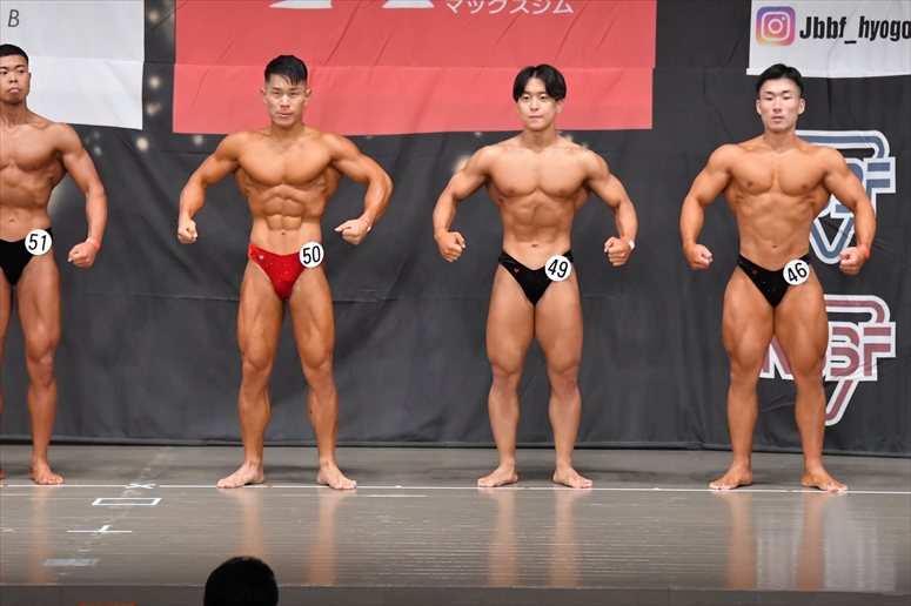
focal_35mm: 187
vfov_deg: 7.3
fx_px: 4730
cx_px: 456
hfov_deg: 11.0
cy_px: 303
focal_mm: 125
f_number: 5.6
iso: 6400
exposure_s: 1/400
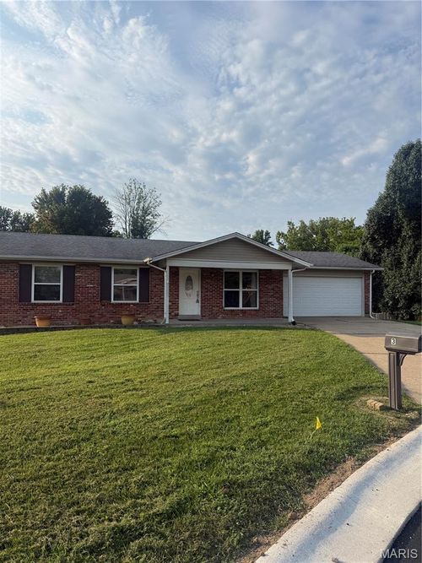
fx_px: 390
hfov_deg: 56.8
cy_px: 282
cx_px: 211
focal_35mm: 24
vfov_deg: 71.6
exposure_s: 1/4673
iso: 80
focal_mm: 6.76
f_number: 1.78
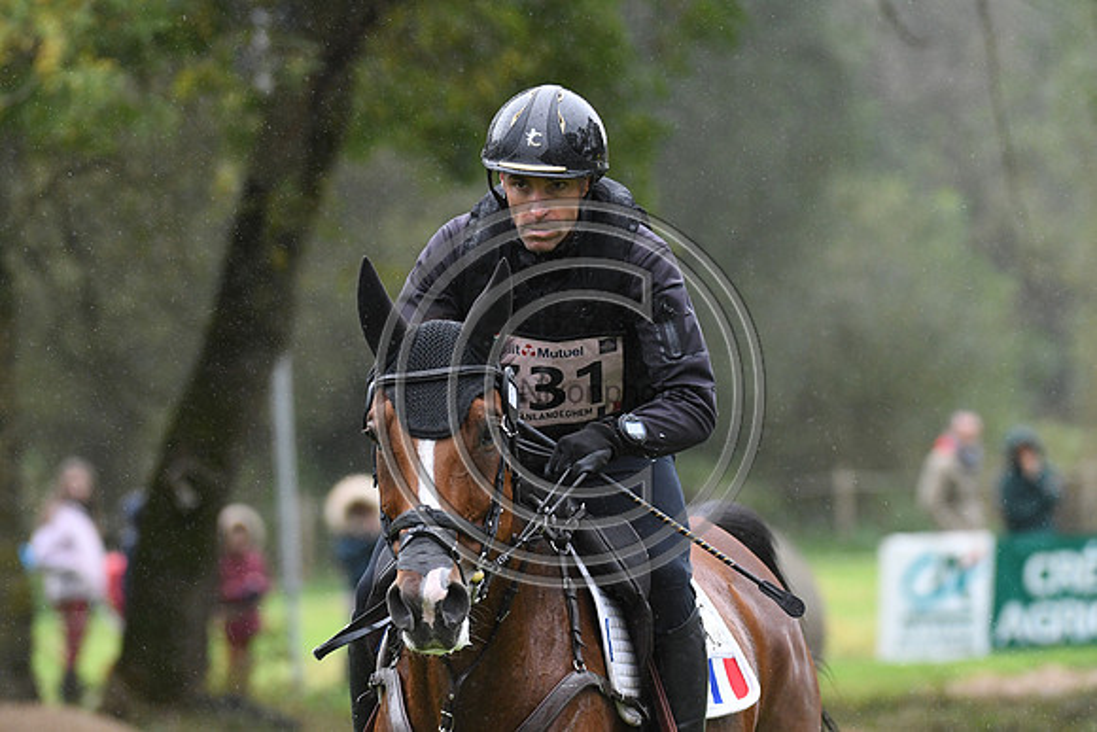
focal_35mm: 330
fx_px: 10058
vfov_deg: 4.2
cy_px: 366
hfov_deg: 6.2
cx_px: 548
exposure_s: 1/1250
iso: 2000
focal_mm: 220
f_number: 4.5
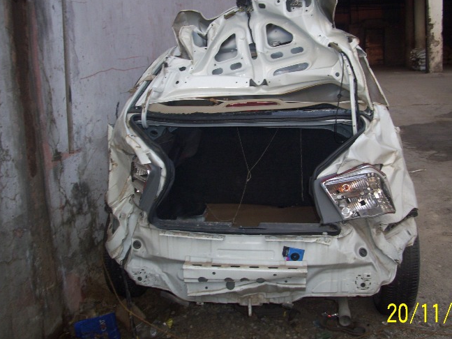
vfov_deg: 34.3
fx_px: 548
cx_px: 247
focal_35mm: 42
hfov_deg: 44.7
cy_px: 156
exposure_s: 1/40
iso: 80
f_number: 2.9
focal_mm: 5.7
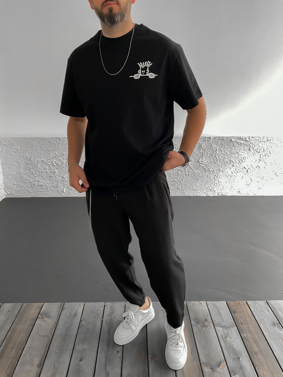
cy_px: 188
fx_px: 316
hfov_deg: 48.2
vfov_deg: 61.7
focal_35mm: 29
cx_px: 142
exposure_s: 1/80
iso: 64
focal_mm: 3
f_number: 1.8
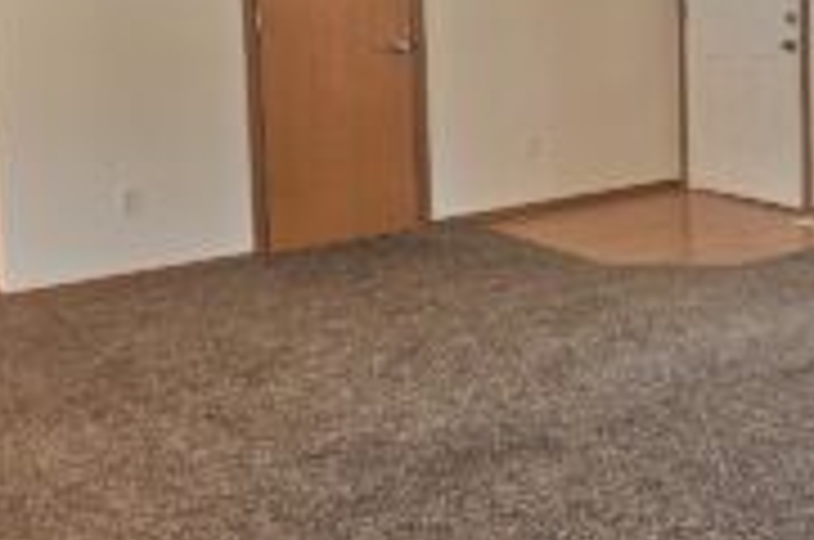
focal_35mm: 53
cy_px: 45
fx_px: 1196
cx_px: 670
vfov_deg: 24.6
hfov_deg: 36.1
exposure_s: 1/182
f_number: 1.7
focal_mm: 6.3
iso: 100
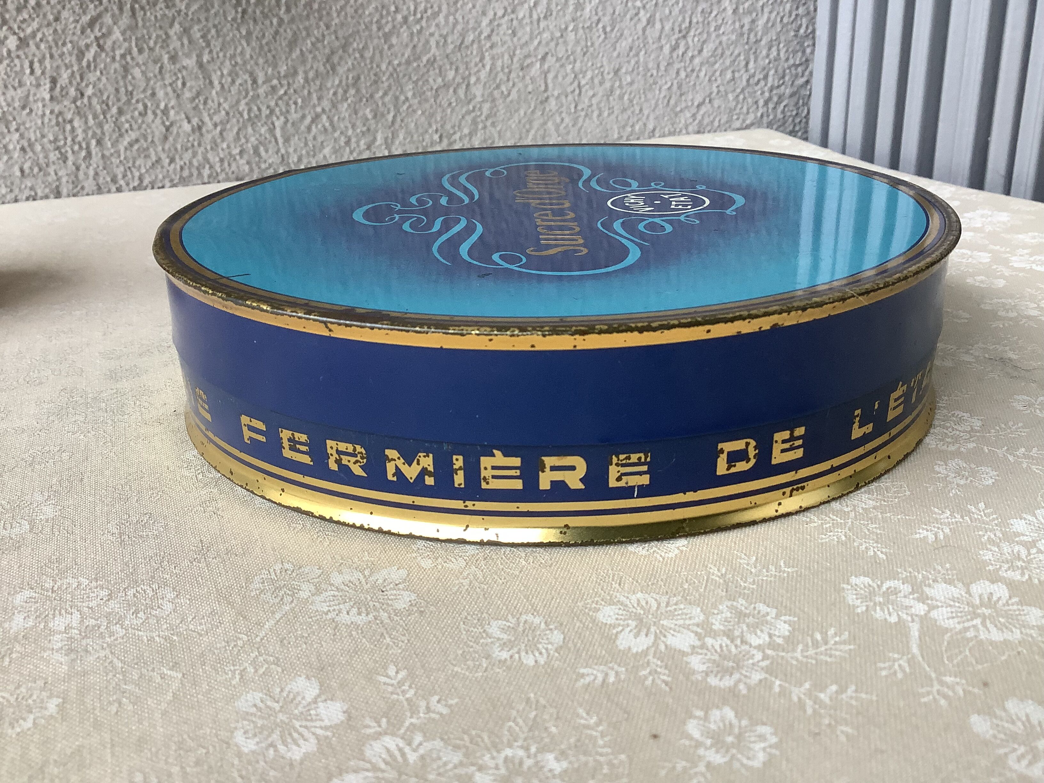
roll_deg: +1.8
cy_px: 392
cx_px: 522
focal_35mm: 31
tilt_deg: -21.7
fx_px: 935
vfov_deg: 45.4
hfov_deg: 58.4
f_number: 2.4
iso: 50
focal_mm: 3.3
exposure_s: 1/100
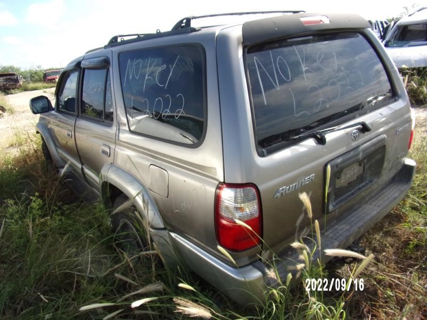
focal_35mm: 24
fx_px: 296
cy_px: 160
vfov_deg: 56.8
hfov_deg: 71.6
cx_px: 214
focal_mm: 4.3
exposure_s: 1/600
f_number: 3.3
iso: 80
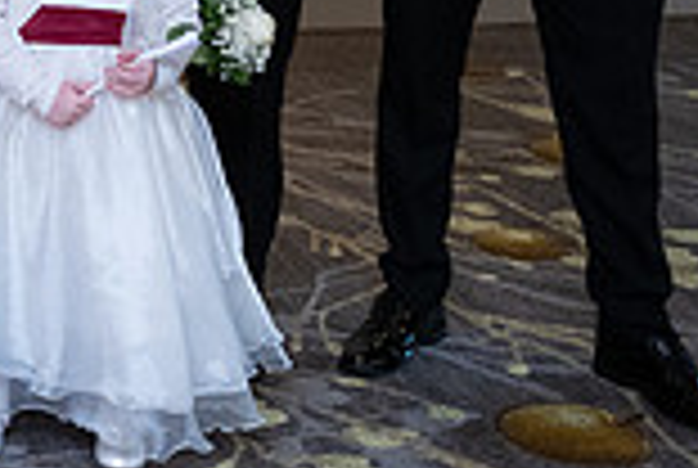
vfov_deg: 11.4
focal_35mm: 116
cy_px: -219
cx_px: -494
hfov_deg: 15.5
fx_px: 2253
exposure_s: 1/160
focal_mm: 29
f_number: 3.5
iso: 1000
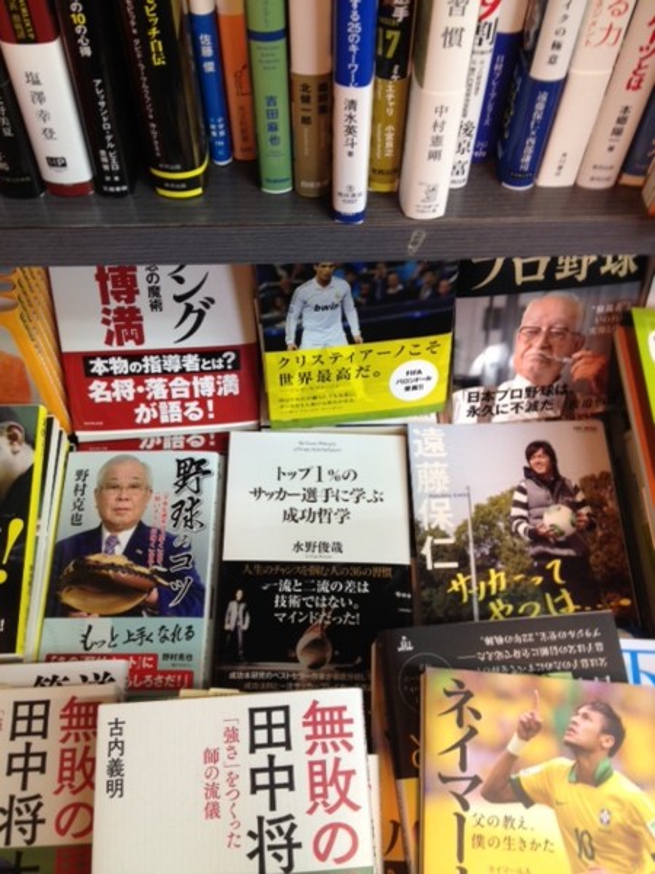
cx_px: 328
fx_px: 883
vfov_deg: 52.6
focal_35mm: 35
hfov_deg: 40.7
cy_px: 437
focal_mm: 4.28
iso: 50
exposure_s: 1/24
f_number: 2.4
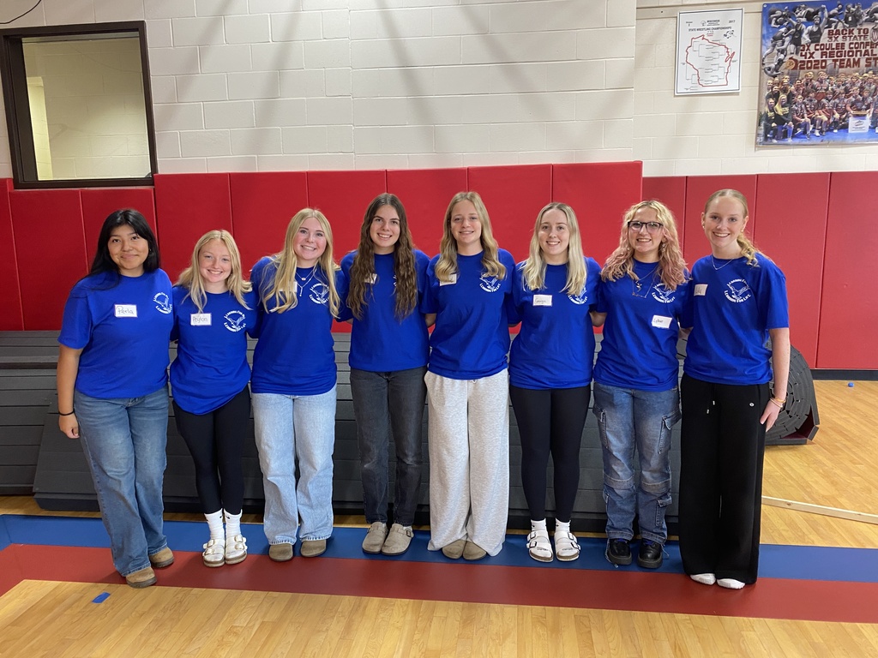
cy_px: 329
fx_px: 659
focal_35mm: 26
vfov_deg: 53.1
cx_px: 439
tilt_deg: -9.7
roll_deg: +1.3
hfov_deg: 67.3
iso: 125
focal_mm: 4.25
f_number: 1.8
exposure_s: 1/60
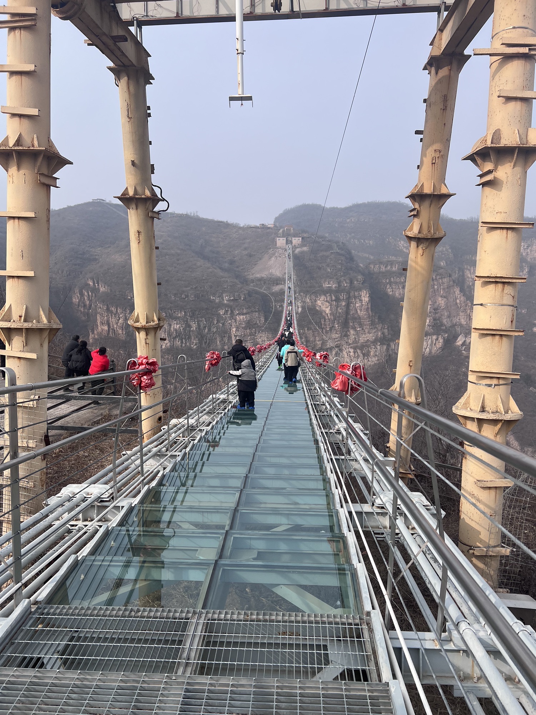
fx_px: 537
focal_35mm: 26
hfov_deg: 53.1
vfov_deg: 67.3
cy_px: 358
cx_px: 268
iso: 50
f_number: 1.5
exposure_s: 1/4630
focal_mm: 5.7
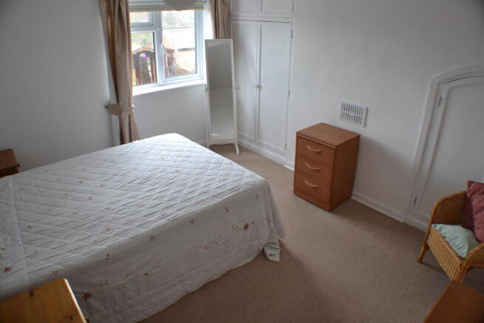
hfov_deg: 61.9
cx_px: 242
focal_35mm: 30
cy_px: 162
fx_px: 403
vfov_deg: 43.6
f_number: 3.8
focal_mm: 20
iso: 400
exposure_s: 1/40
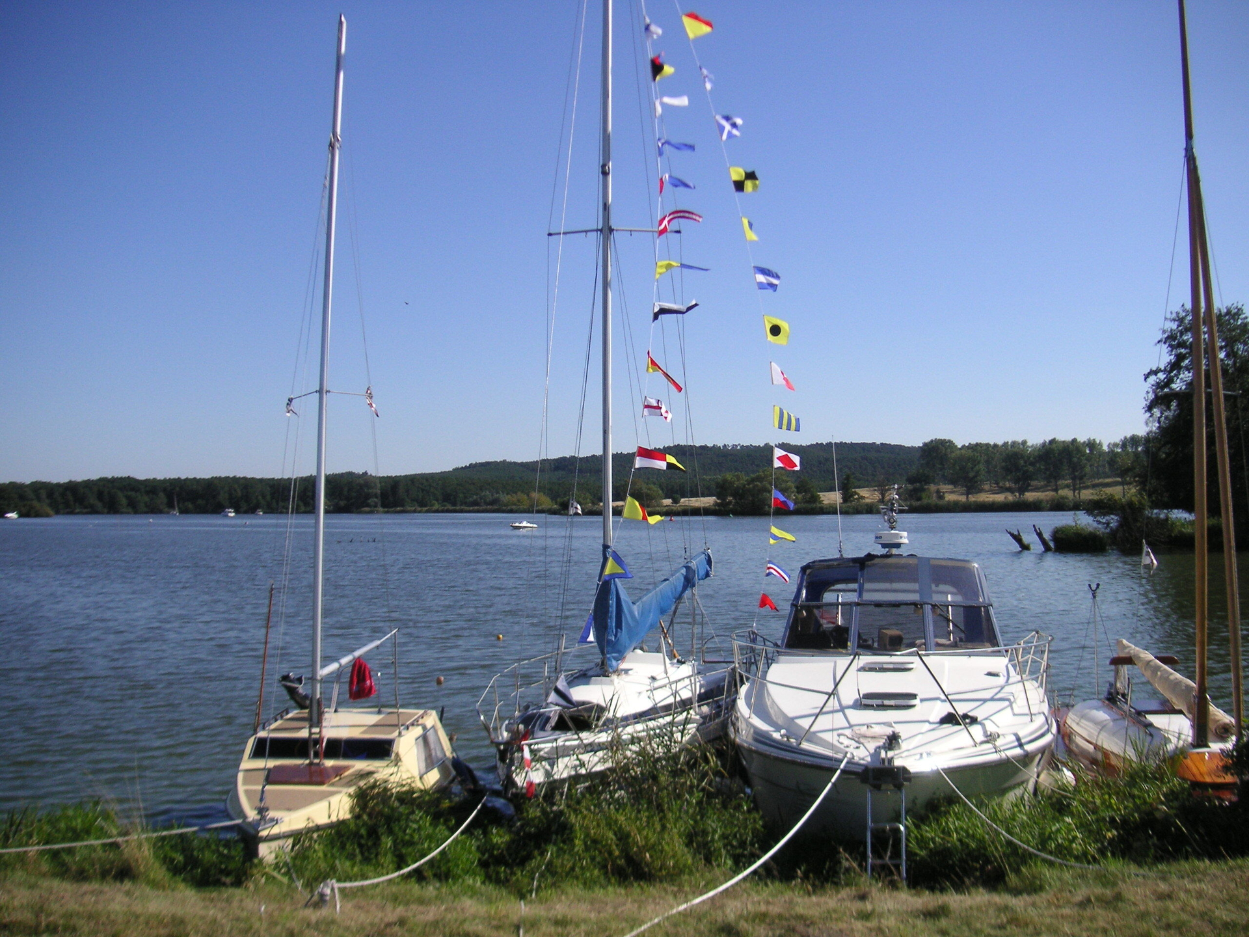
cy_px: 468
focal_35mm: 37
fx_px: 1335
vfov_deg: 38.7
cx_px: 624
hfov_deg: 50.1
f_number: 6.7
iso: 50
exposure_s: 1/250
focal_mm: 6.1
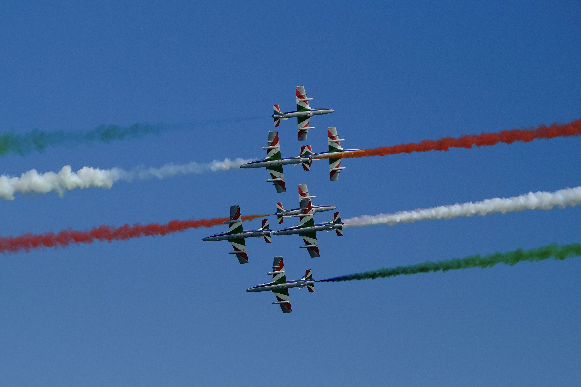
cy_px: 194
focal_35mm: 120
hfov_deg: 17.1
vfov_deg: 11.4
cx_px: 290
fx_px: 1937
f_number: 4
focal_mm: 80
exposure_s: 1/6400
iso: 800
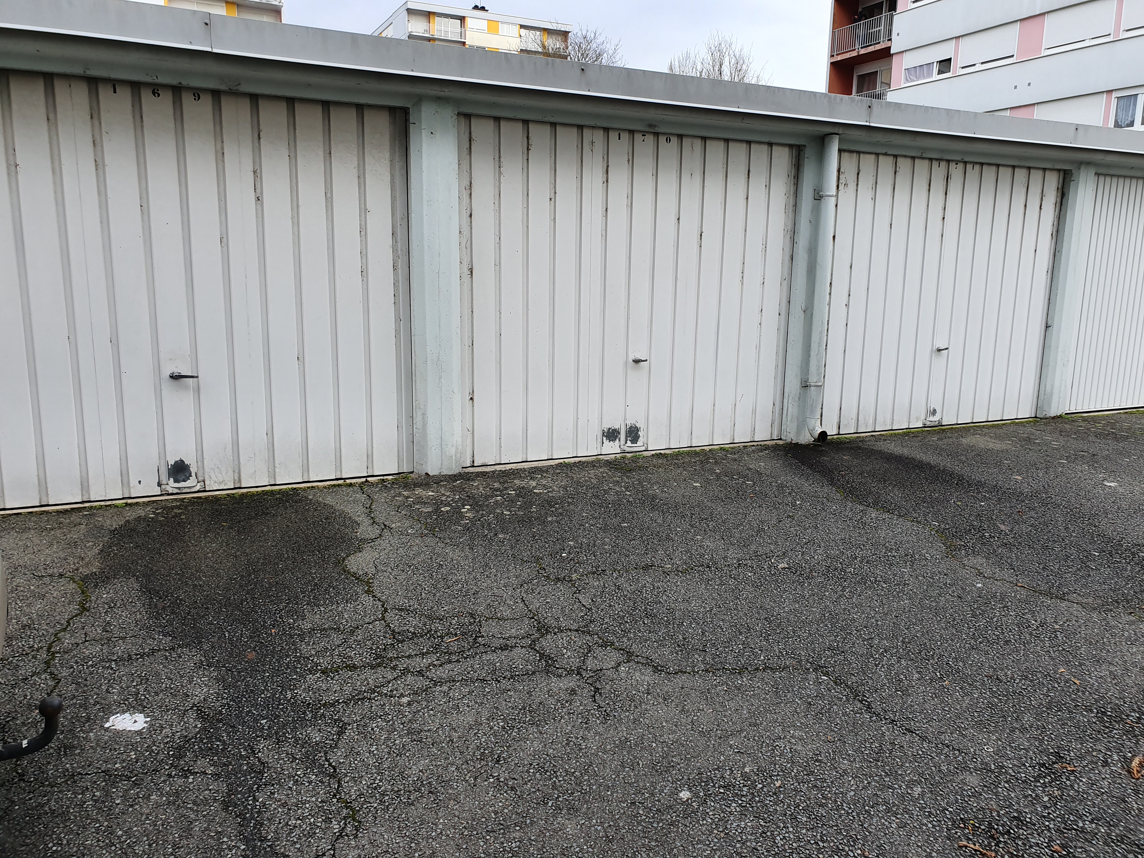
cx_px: 572
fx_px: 859
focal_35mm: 26
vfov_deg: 53.1
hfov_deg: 67.3
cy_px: 429
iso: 50
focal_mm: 4.32
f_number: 2.4
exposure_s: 1/396
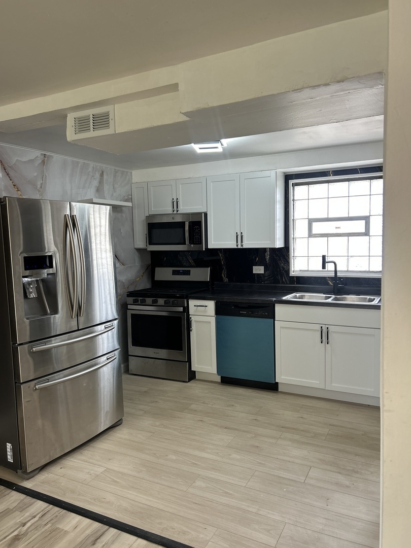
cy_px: 274
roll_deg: +1.0
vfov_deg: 67.3
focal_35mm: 26
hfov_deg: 53.1
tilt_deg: -4.2
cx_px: 206
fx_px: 412
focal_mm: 5.7
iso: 80
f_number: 1.5
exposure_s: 1/121
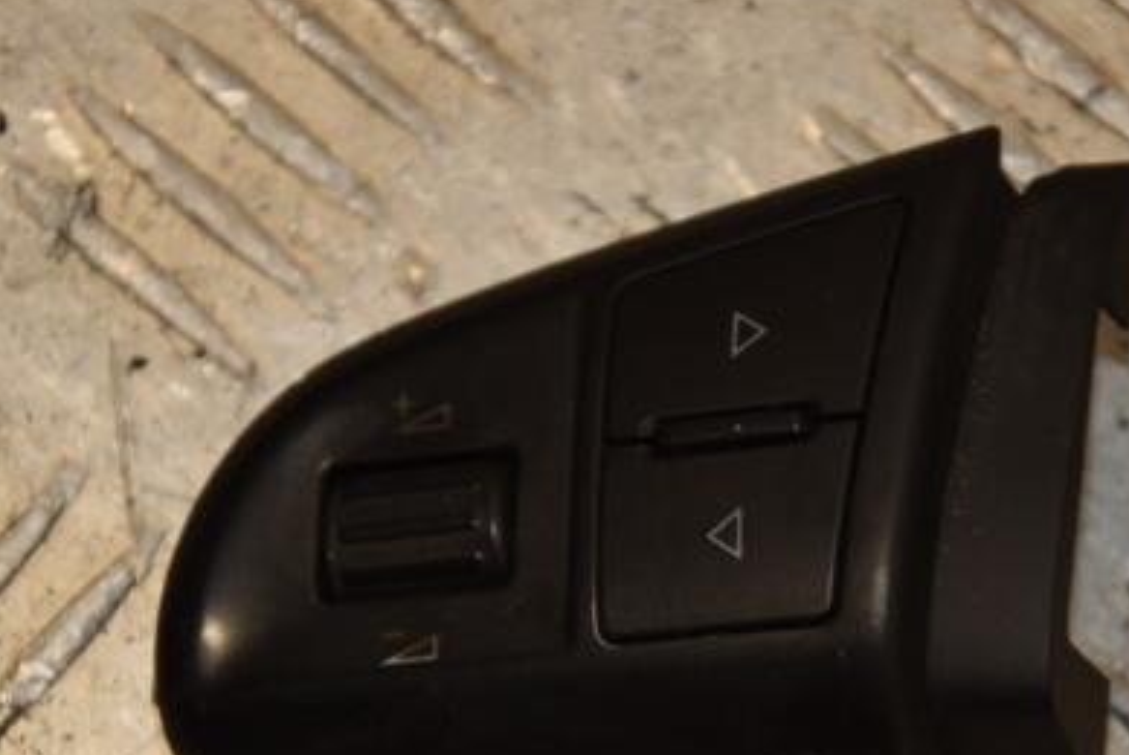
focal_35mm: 243
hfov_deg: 8.5
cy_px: 563
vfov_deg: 5.7
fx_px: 7619
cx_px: 682
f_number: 6.3
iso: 800
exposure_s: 1/200
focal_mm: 105
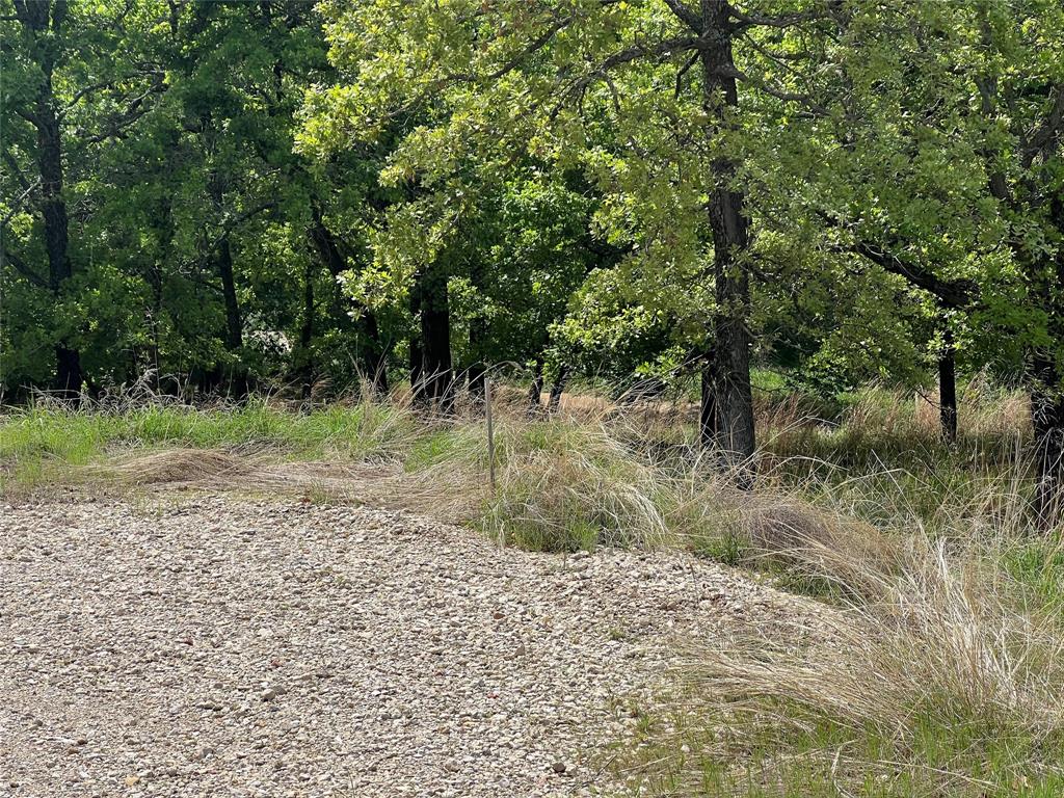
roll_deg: +0.9
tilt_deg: -5.2
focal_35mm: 77
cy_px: 399
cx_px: 532
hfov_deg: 25.3
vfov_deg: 19.1
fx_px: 2367
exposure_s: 1/657
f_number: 2.8
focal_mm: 9
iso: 32
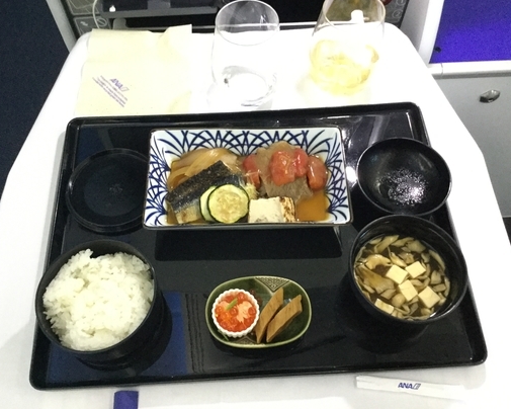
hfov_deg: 54.2
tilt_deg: -63.4
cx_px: 247
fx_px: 499
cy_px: 203
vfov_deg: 44.5
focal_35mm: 33
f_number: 2.4
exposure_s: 1/15
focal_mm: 3.3
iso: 320
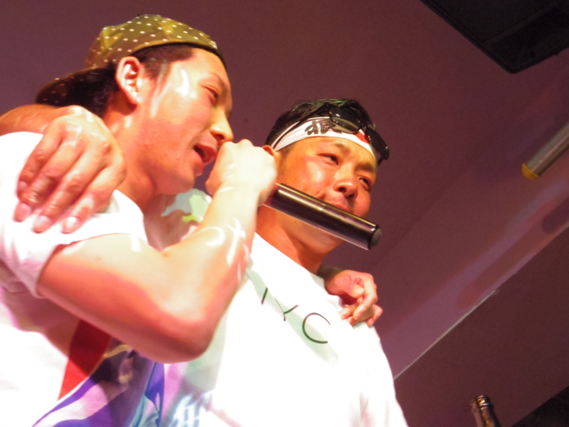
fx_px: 657
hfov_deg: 46.8
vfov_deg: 36.0
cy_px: 214
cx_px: 284
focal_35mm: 40
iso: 2500
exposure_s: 1/100
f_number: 4.5
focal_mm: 7.2
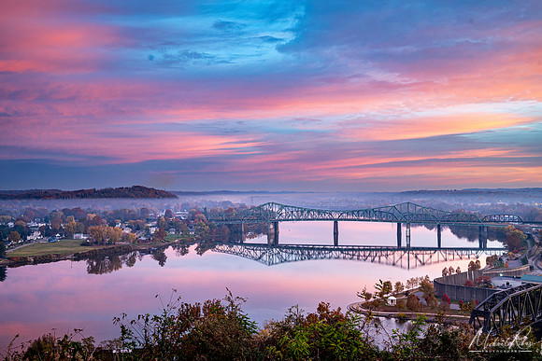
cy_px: 180
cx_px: 271
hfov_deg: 52.2
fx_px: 553
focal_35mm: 37
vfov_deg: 36.2
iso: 100
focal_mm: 24.5
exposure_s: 1/2.5
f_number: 11
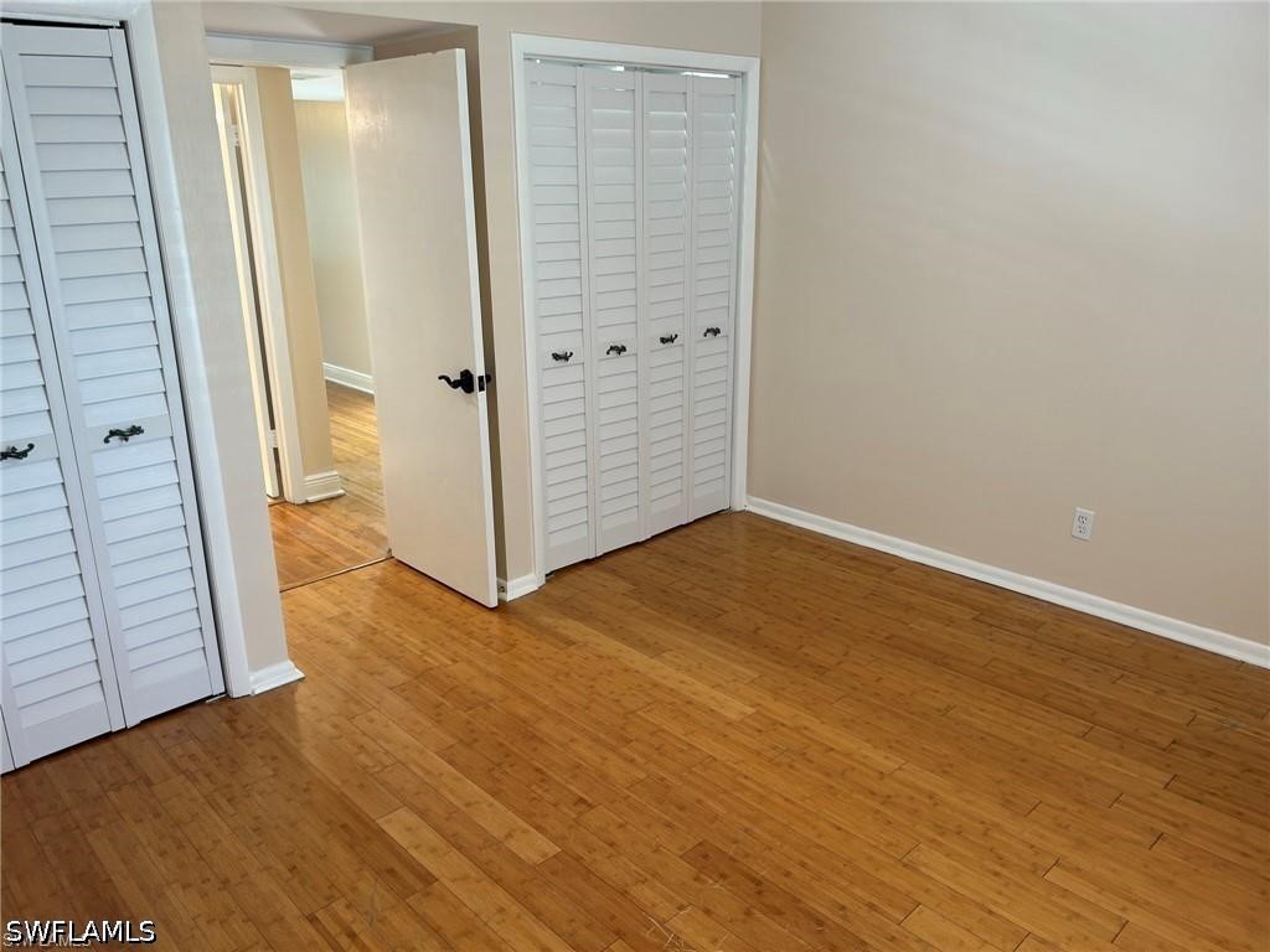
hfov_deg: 67.3
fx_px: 954
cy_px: 476
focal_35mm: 26
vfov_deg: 53.1
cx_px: 635
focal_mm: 5.7
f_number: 1.5
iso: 64
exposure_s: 1/60
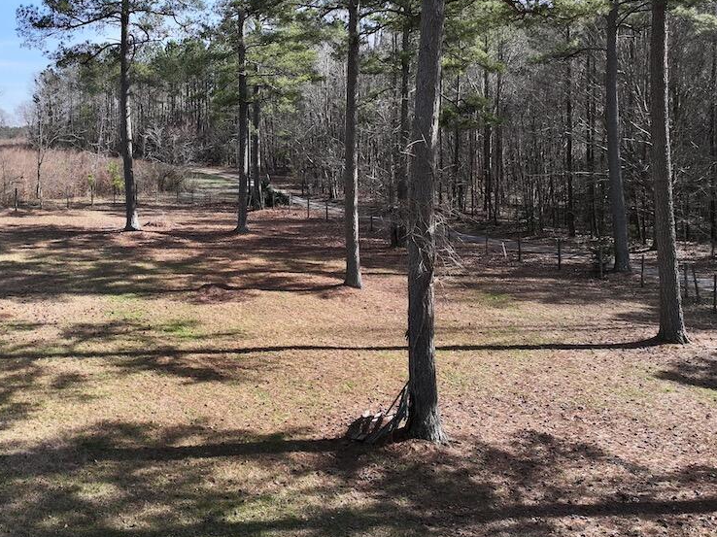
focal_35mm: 39
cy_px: 161
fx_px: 808
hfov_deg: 46.4
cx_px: 189
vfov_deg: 36.3
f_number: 2.8
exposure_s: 1/120
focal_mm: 12.29
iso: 170
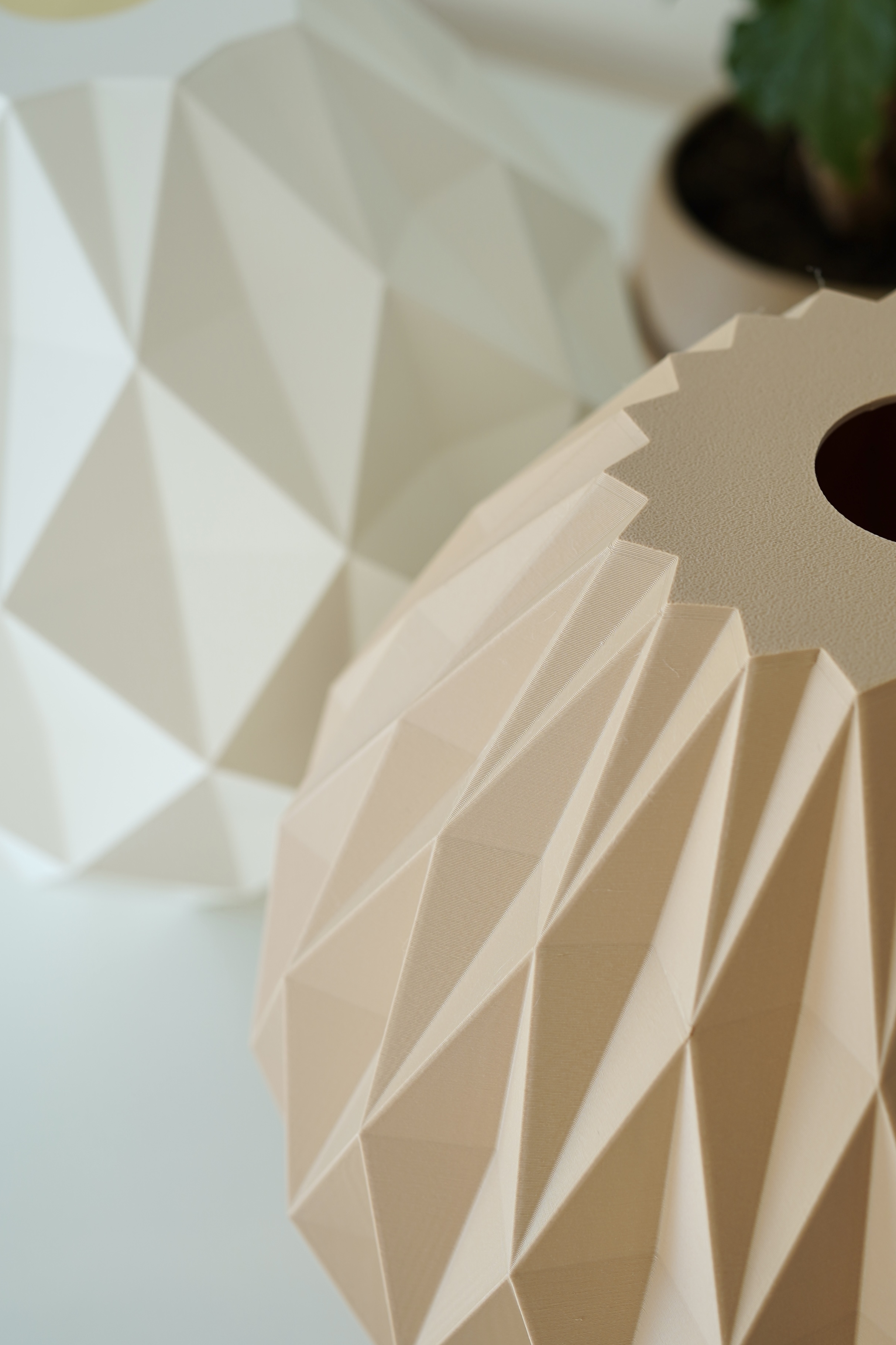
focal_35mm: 51
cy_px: 580
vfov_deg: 38.8
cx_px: 650
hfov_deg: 26.2
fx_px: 1904
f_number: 4.5
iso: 100
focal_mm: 35
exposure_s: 1/80
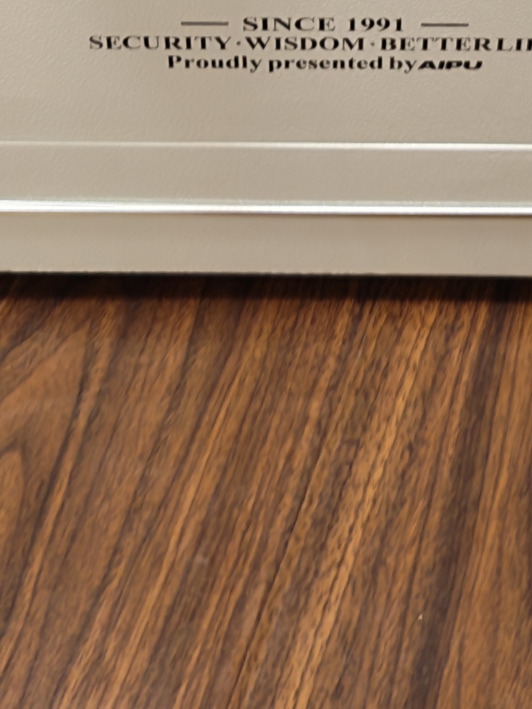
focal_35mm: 85
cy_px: -432
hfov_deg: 17.4
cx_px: 291
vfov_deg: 19.3
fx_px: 1741
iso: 200
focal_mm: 5.52
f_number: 1.9
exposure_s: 1/33
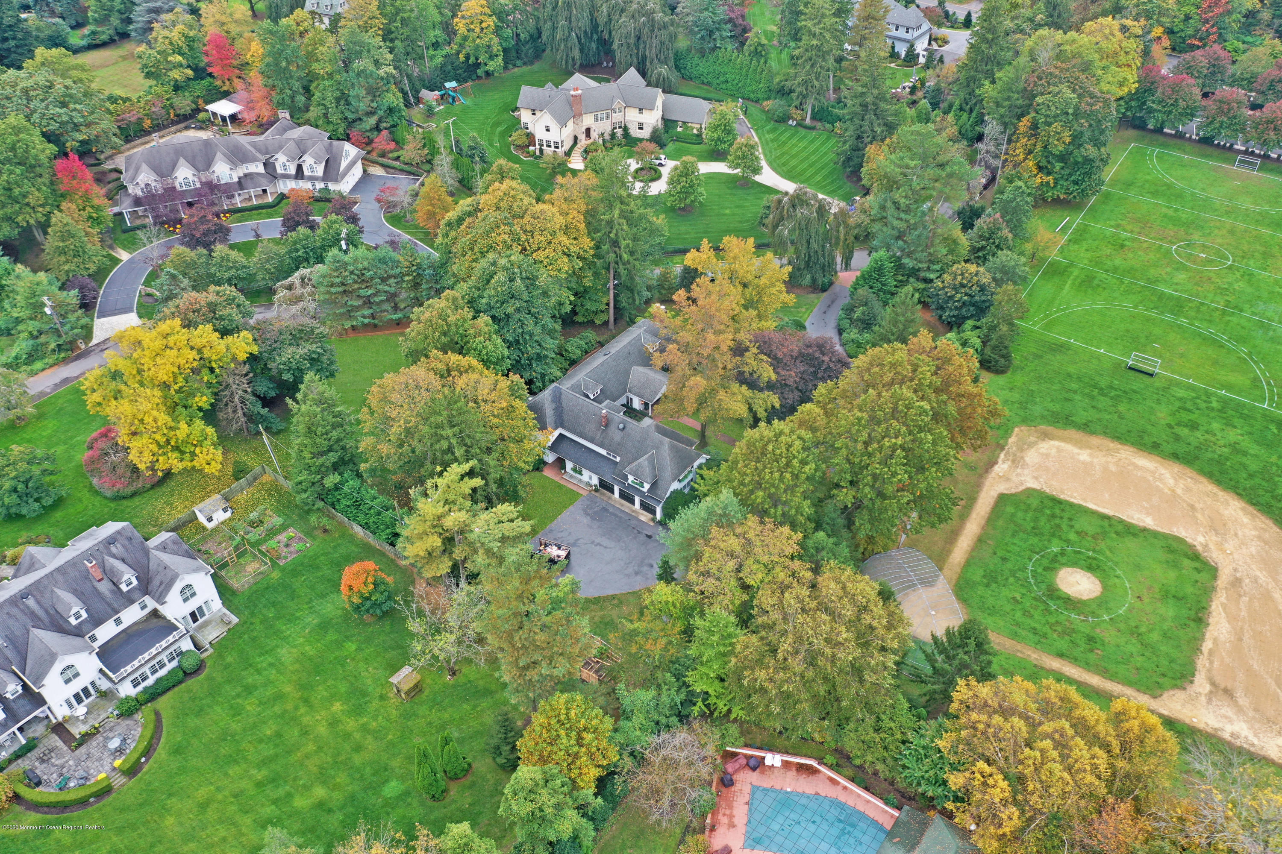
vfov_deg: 46.4
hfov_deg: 65.5
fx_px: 997
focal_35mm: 28
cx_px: 641
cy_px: 427
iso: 100
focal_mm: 10.3
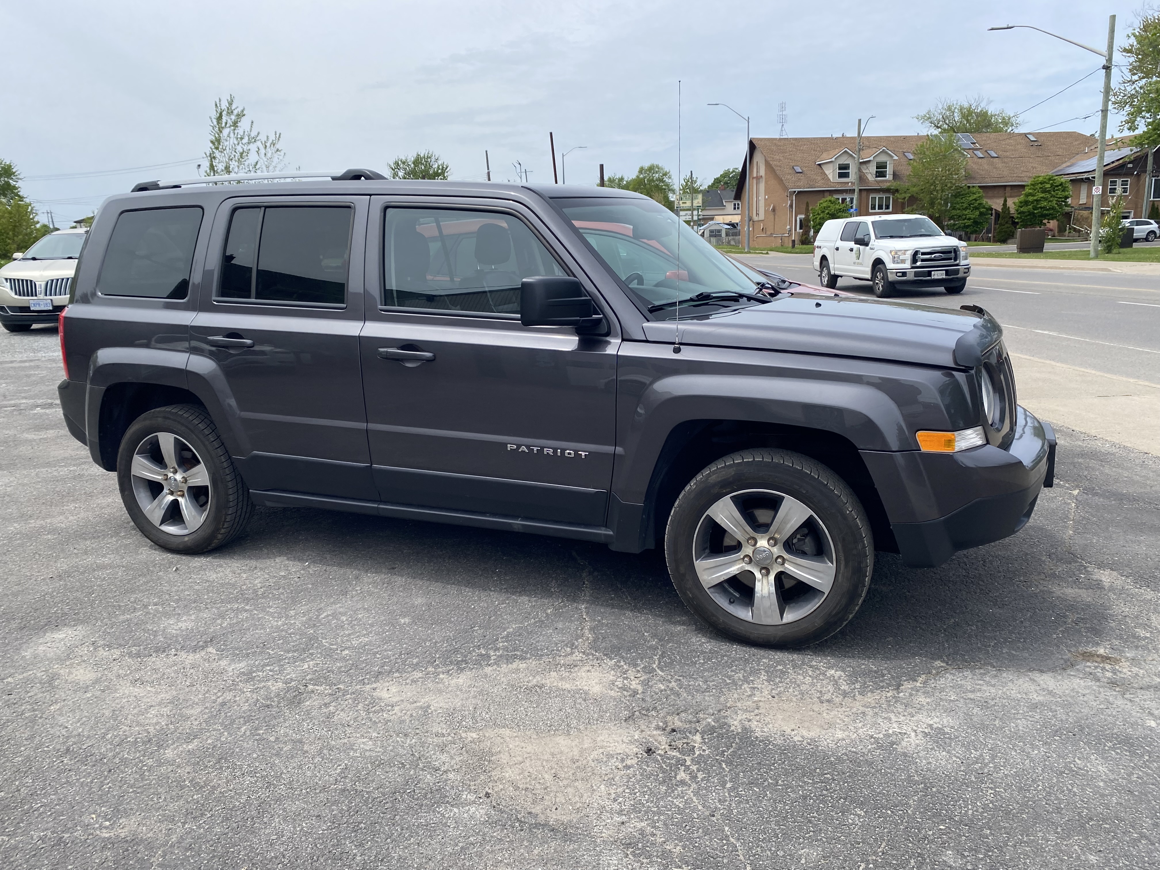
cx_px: 580
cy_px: 435
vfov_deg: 53.1
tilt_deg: -12.4
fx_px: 871
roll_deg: +2.0
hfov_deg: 67.3
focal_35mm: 26
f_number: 1.8
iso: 32
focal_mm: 4.25
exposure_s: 1/2183
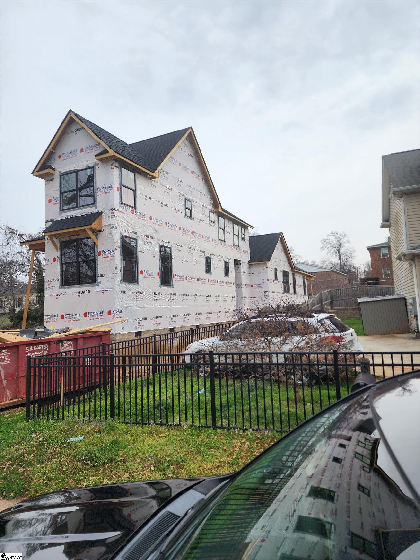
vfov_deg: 73.9
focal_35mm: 23
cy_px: 280
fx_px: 372
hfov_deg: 58.9
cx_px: 210
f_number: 1.8
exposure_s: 1/240
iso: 12
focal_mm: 6.4
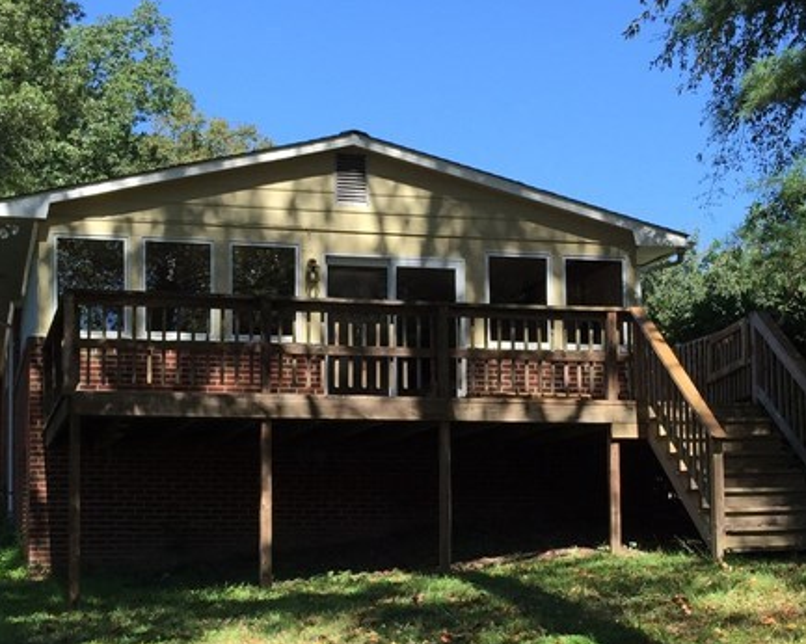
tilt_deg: +4.6
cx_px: 400
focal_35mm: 67
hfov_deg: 28.3
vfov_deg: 22.6
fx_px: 1598
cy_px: 475
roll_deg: +0.1
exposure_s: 1/791
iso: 32
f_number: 2.2
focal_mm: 4.15
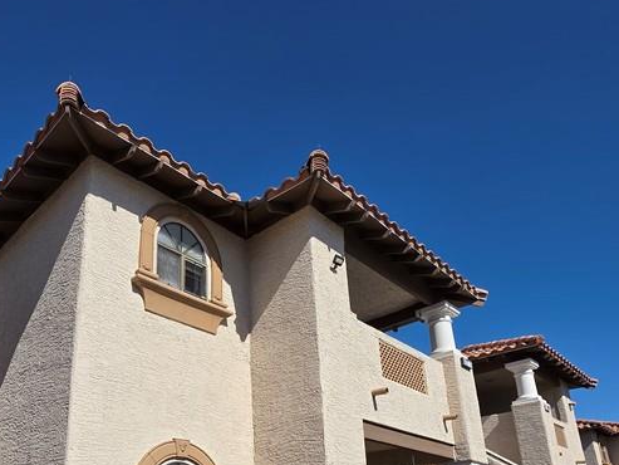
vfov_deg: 48.1
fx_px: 483
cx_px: 229
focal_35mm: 27
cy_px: 382
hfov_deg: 64.3
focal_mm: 2.2
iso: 40
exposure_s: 1/3758
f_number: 1.9
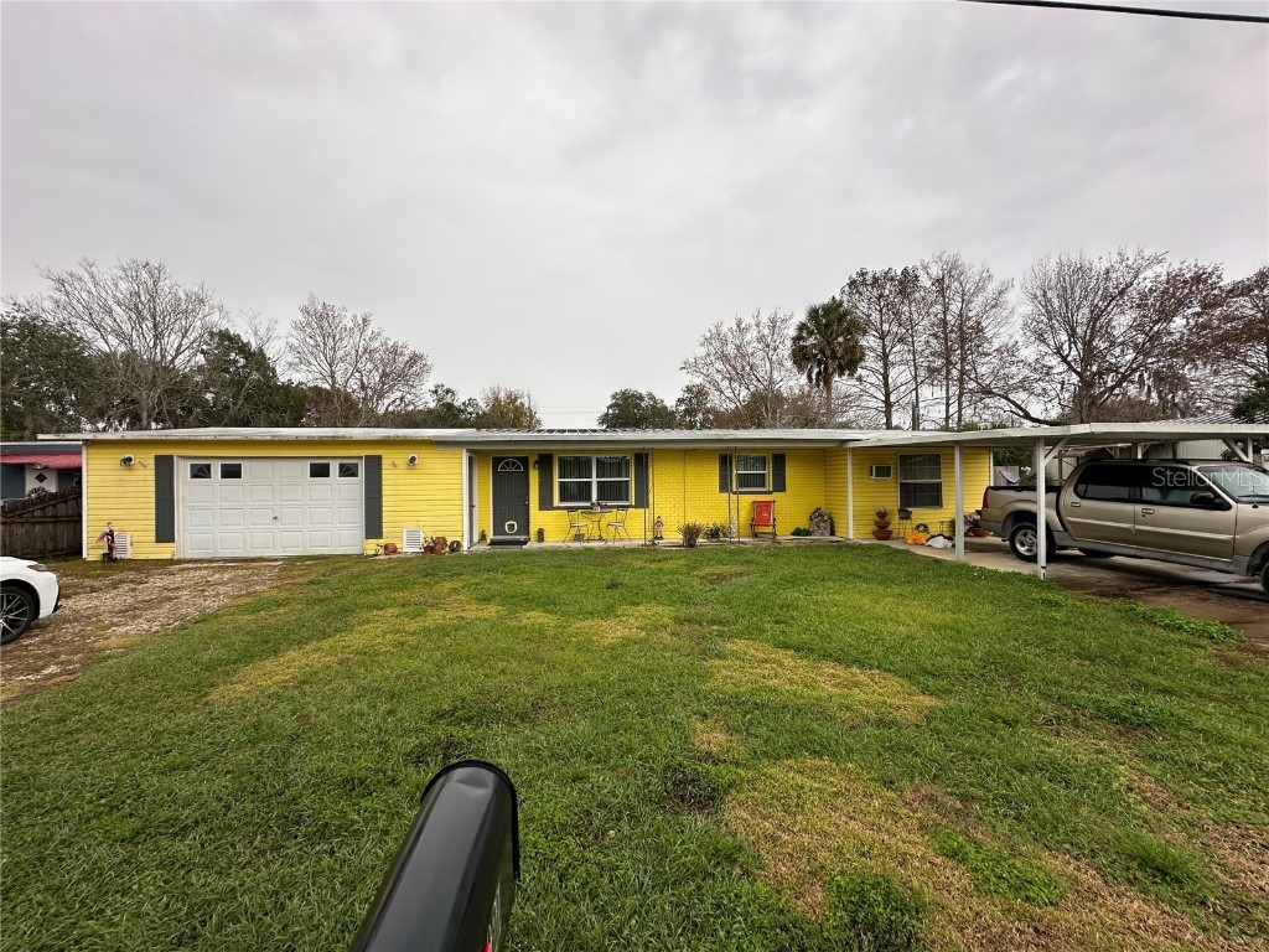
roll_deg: +0.8
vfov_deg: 85.7
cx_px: 634
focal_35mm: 14
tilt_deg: -0.1
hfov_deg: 102.1
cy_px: 476
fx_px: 513
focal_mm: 2.22
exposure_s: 1/234
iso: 40
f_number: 2.2
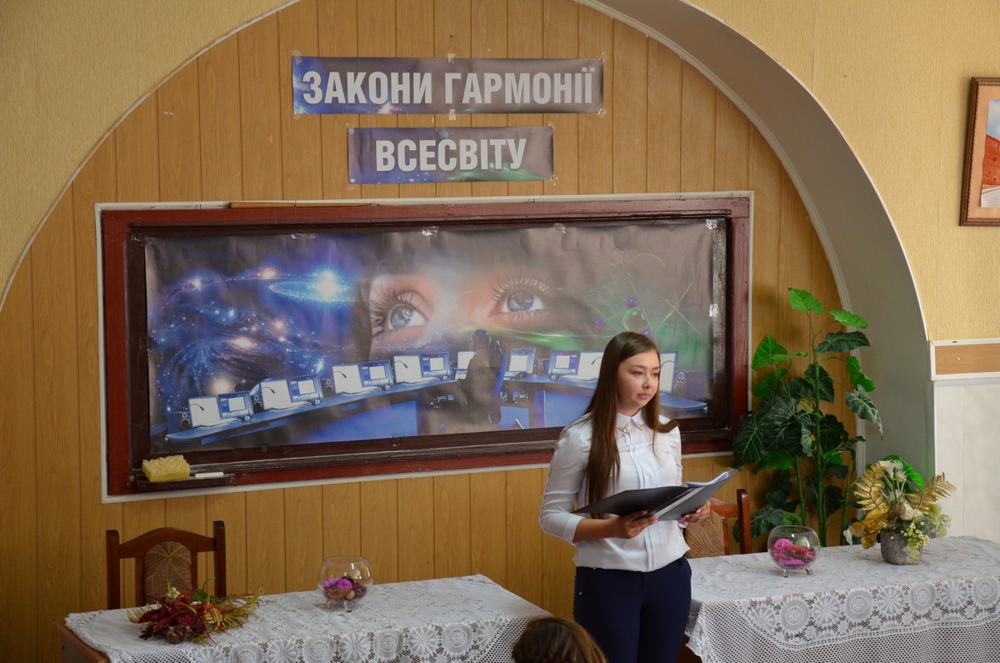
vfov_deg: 17.4
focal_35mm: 78
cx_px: 500
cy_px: 332
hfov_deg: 26.0
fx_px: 2162
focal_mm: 52
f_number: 5
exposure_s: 1/30
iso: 900
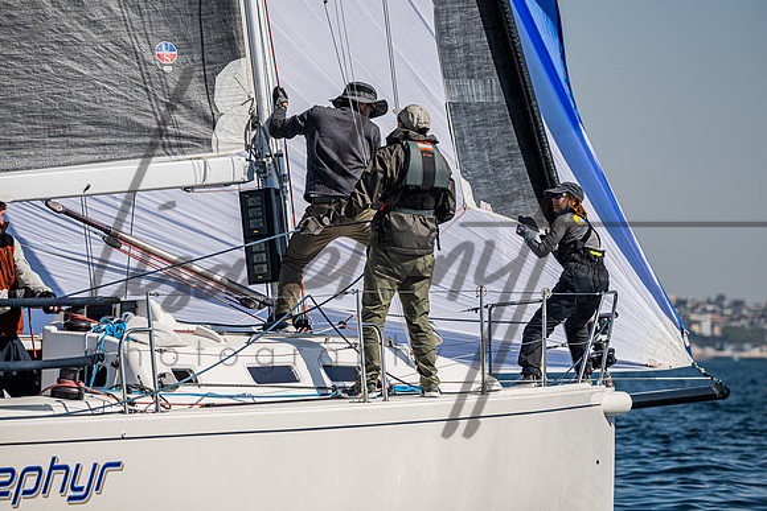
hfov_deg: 10.1
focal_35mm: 204
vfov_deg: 6.7
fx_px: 4340
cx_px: 437
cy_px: 231
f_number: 4.8
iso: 400
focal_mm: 175
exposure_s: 1/6400
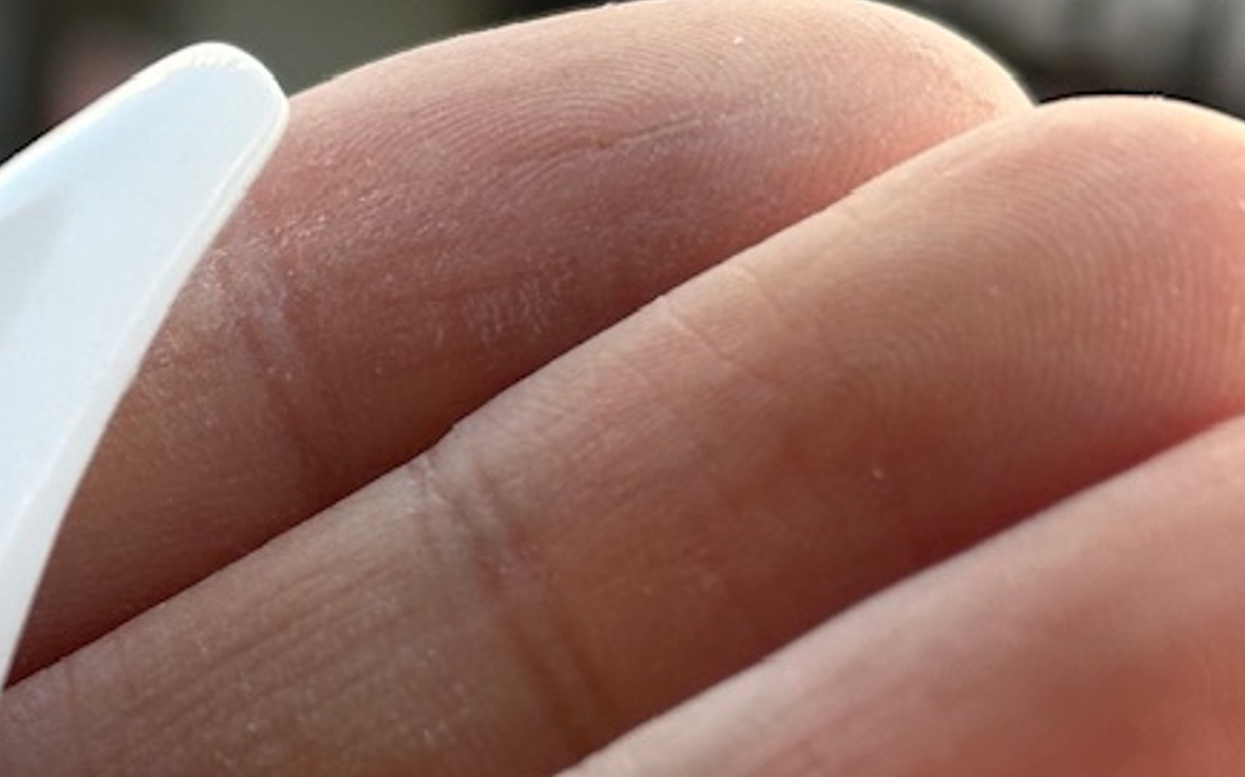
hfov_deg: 13.5
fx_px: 5088
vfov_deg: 8.7
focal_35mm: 150
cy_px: 766
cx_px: -264
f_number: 1.78
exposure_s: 1/344
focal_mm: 6.86
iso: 64
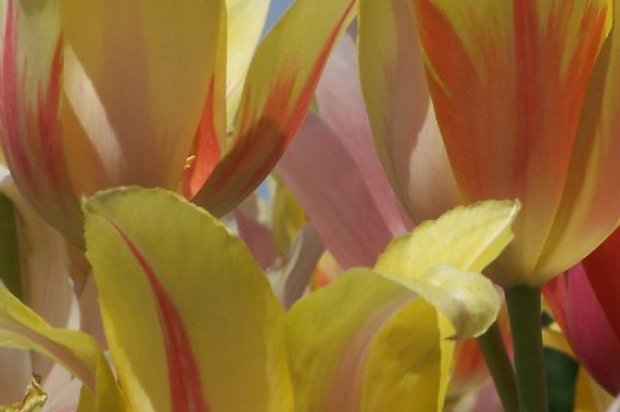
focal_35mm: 390
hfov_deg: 5.3
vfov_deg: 3.5
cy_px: 195
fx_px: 6713
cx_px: 377
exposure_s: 1/1000
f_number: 6.3
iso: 80
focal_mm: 34.6
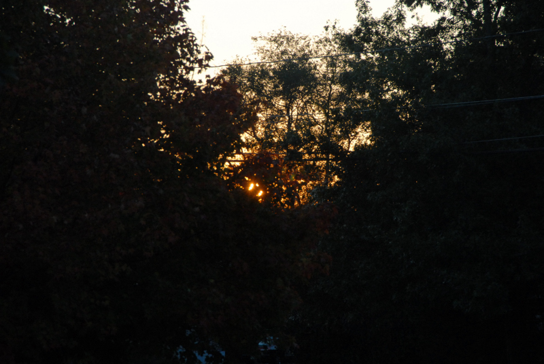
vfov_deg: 9.0
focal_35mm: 153
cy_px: 182
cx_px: 272
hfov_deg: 13.4
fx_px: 2315
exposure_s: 1/250
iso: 800
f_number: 8
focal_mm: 102
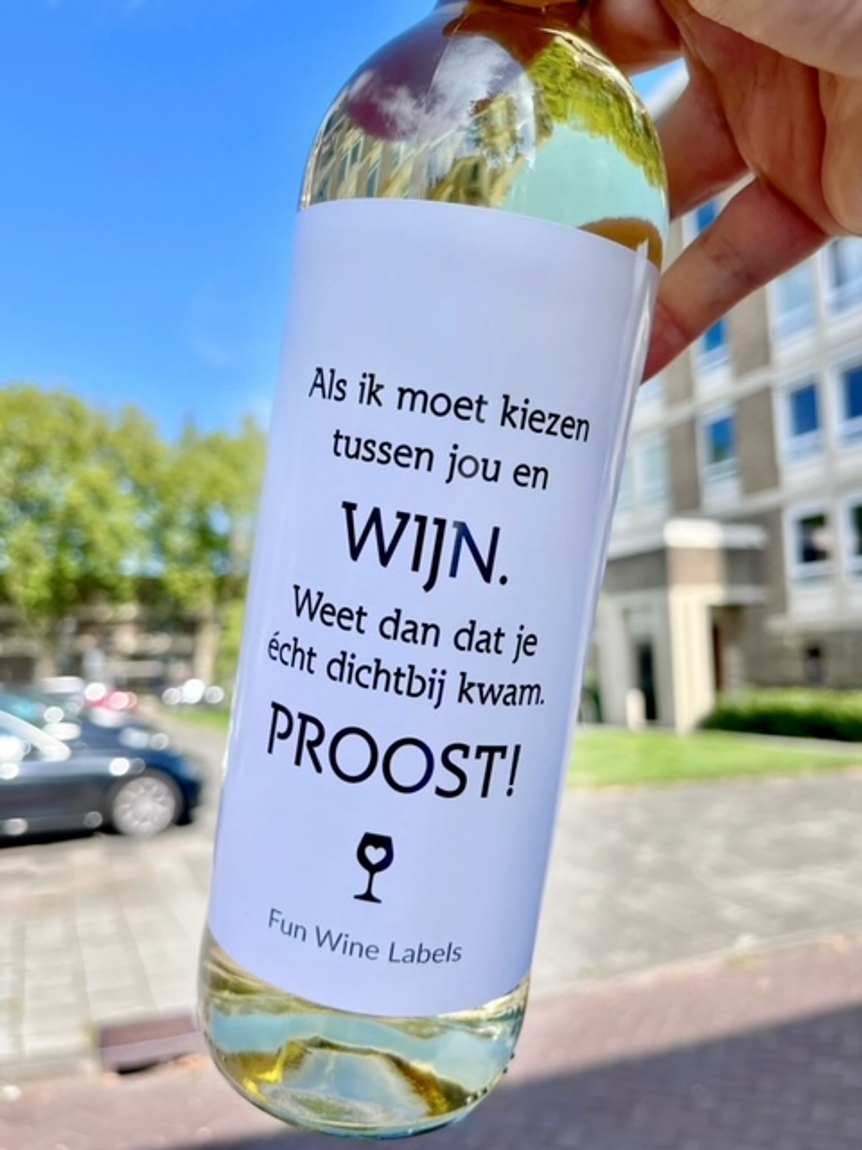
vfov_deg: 67.3
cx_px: 431
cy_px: 575
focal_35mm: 26
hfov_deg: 53.1
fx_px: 863
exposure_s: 1/1890
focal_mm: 5.1
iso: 50
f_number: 1.6
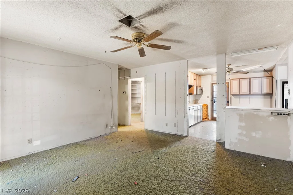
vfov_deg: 70.5
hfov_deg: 93.3
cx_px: 146
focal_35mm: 17
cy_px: 98
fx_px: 138
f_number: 7.1
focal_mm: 17
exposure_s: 1/8
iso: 400
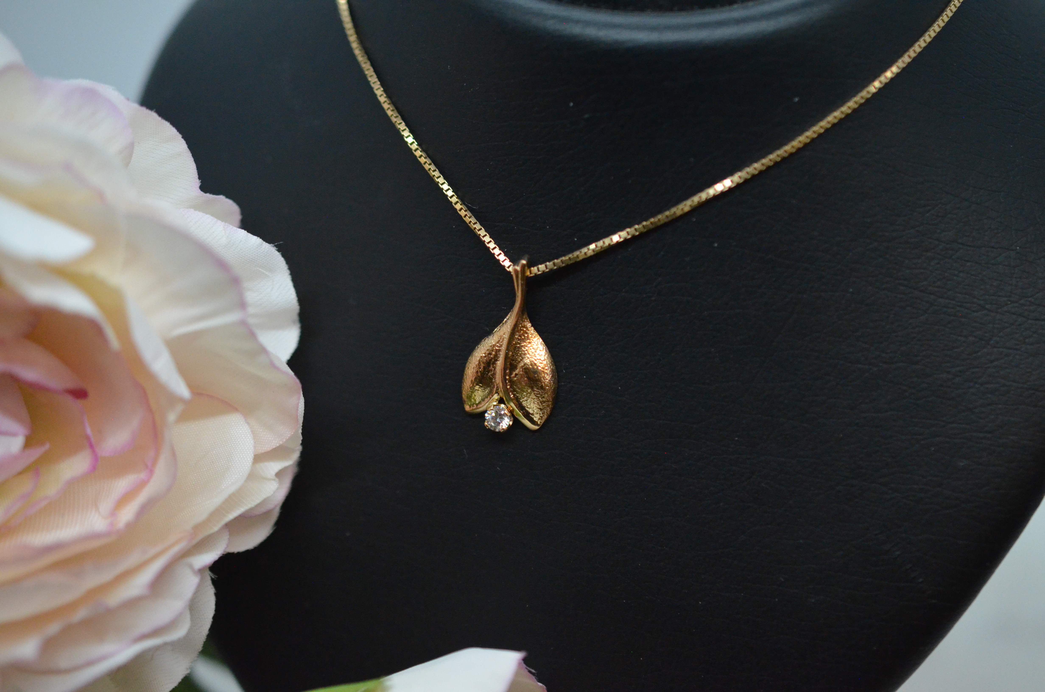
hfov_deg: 33.5
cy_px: 346
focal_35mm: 60
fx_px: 1738
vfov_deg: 22.5
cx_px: 522
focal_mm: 40
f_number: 3.2
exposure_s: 1/4000
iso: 3200
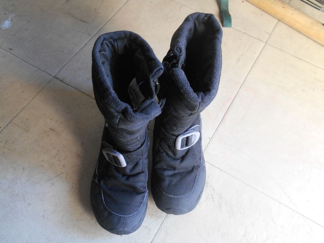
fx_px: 328
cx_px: 162
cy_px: 122
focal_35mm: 35
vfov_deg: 40.7
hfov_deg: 52.6
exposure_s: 1/30
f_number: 3.7
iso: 280
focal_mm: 6.3
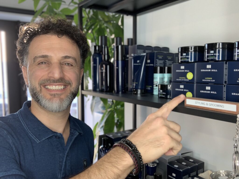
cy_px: 90
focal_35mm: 32
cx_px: 120
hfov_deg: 56.8
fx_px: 221
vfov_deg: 44.2
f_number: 2.2
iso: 80
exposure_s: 1/60
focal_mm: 2.87
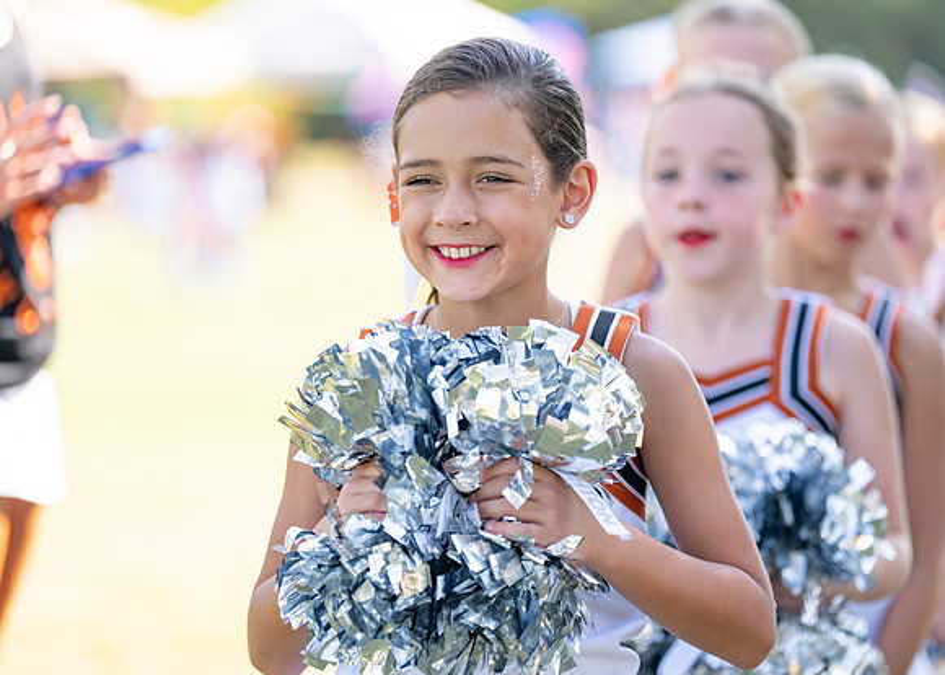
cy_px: 338
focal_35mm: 165
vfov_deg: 8.7
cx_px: 472
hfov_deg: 12.2
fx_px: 4421
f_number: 2.8
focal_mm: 157
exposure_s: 1/1000
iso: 250
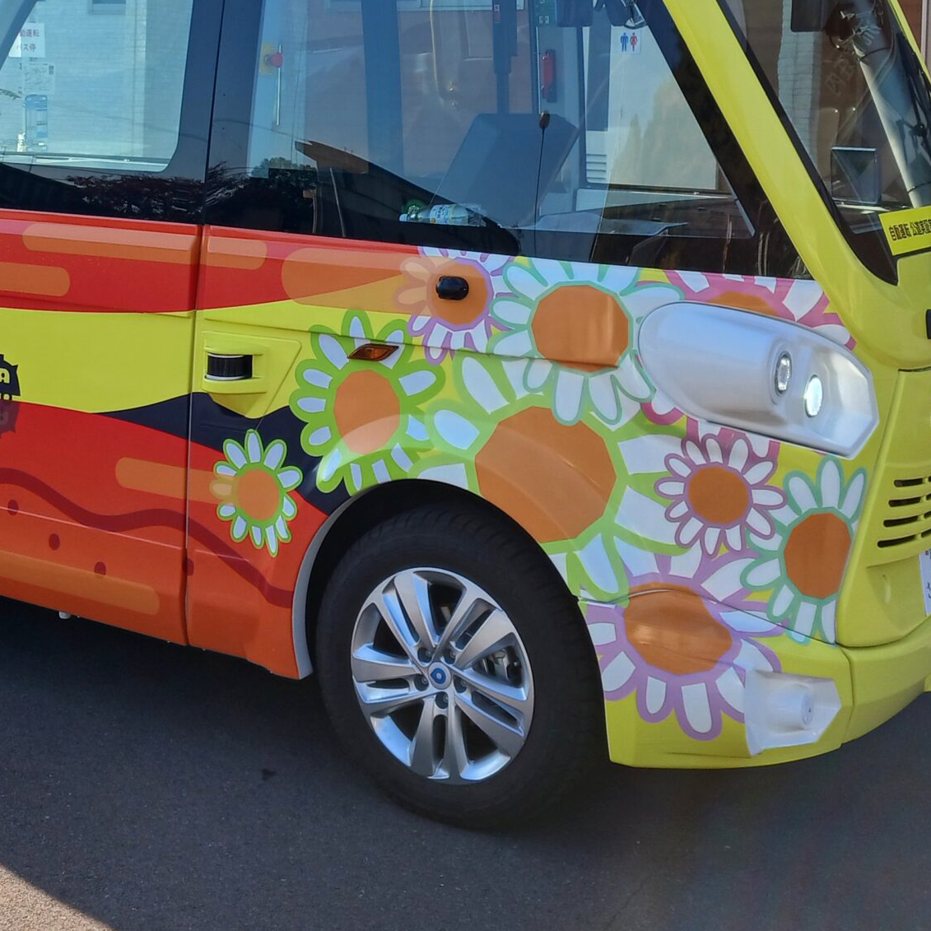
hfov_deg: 31.4
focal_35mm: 54
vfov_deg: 30.7
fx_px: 1643
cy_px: 154
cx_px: 311
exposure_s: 1/202
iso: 20
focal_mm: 4
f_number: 1.8
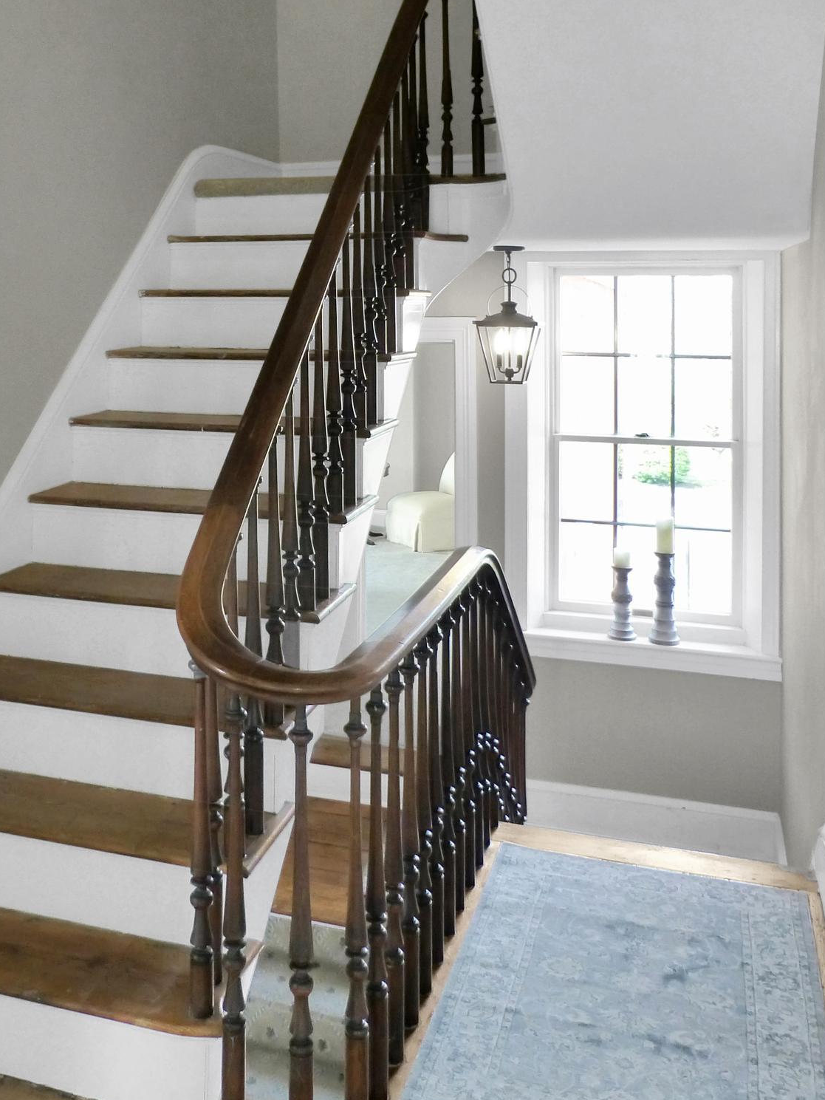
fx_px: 1048
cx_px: 267
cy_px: 563
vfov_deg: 55.3
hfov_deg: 42.3
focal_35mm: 33
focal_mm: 4.3
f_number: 3.3
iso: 400
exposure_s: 1/50
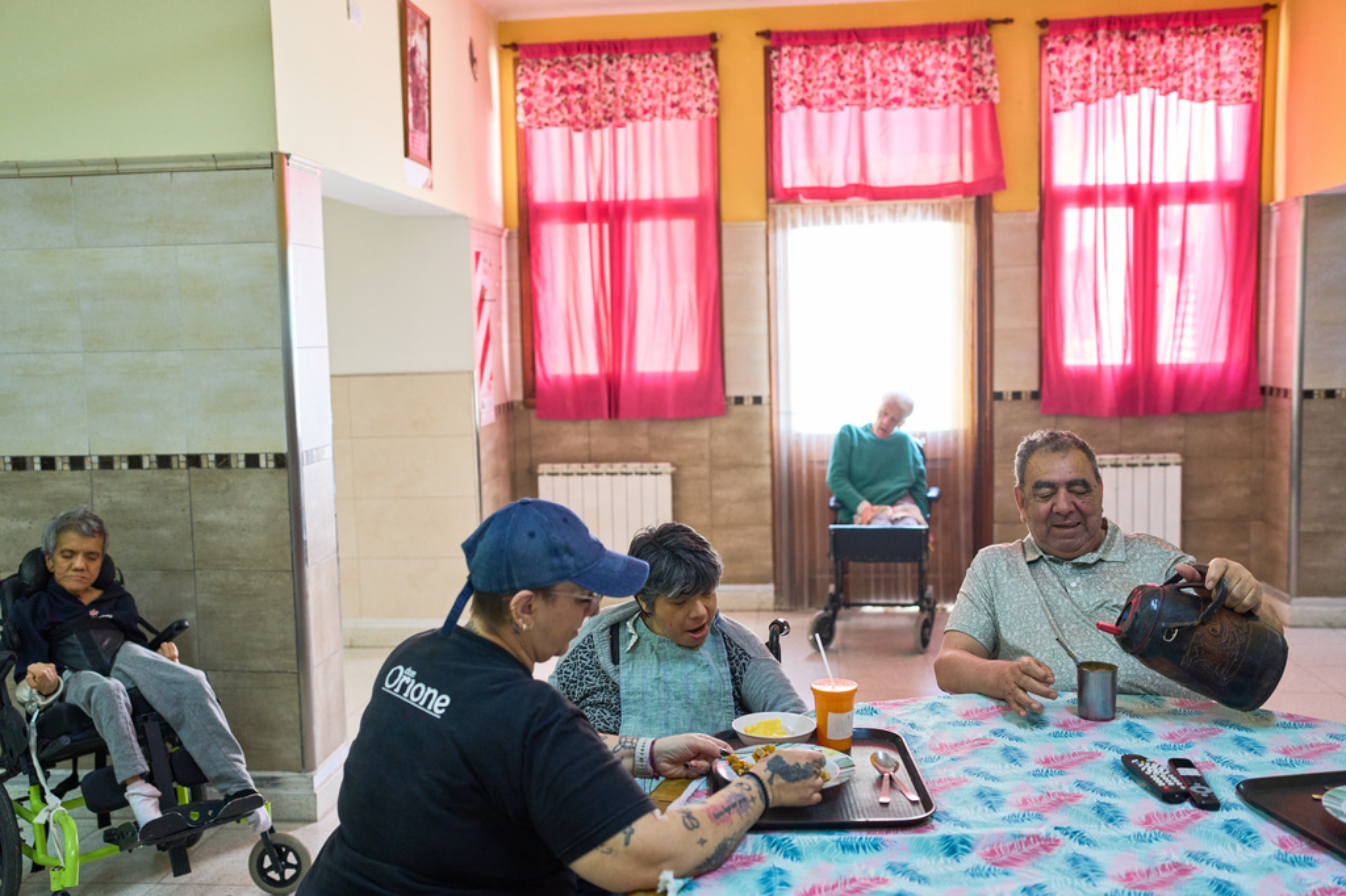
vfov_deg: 37.8
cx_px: 673
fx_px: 1308
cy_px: 448
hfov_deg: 54.4
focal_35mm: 35
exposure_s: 1/250
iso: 1250
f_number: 2.5
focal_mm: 35
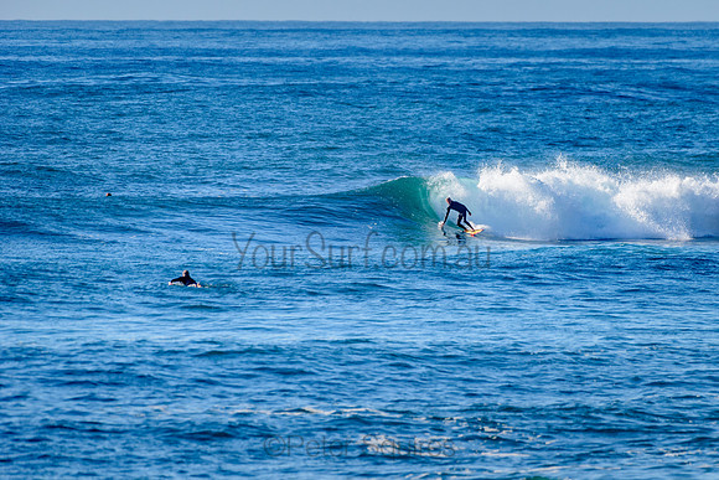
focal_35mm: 613
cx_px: 441
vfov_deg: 2.2
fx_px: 12250
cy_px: 205
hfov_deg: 3.4
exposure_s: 1/2000
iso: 220
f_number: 5.6
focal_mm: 500
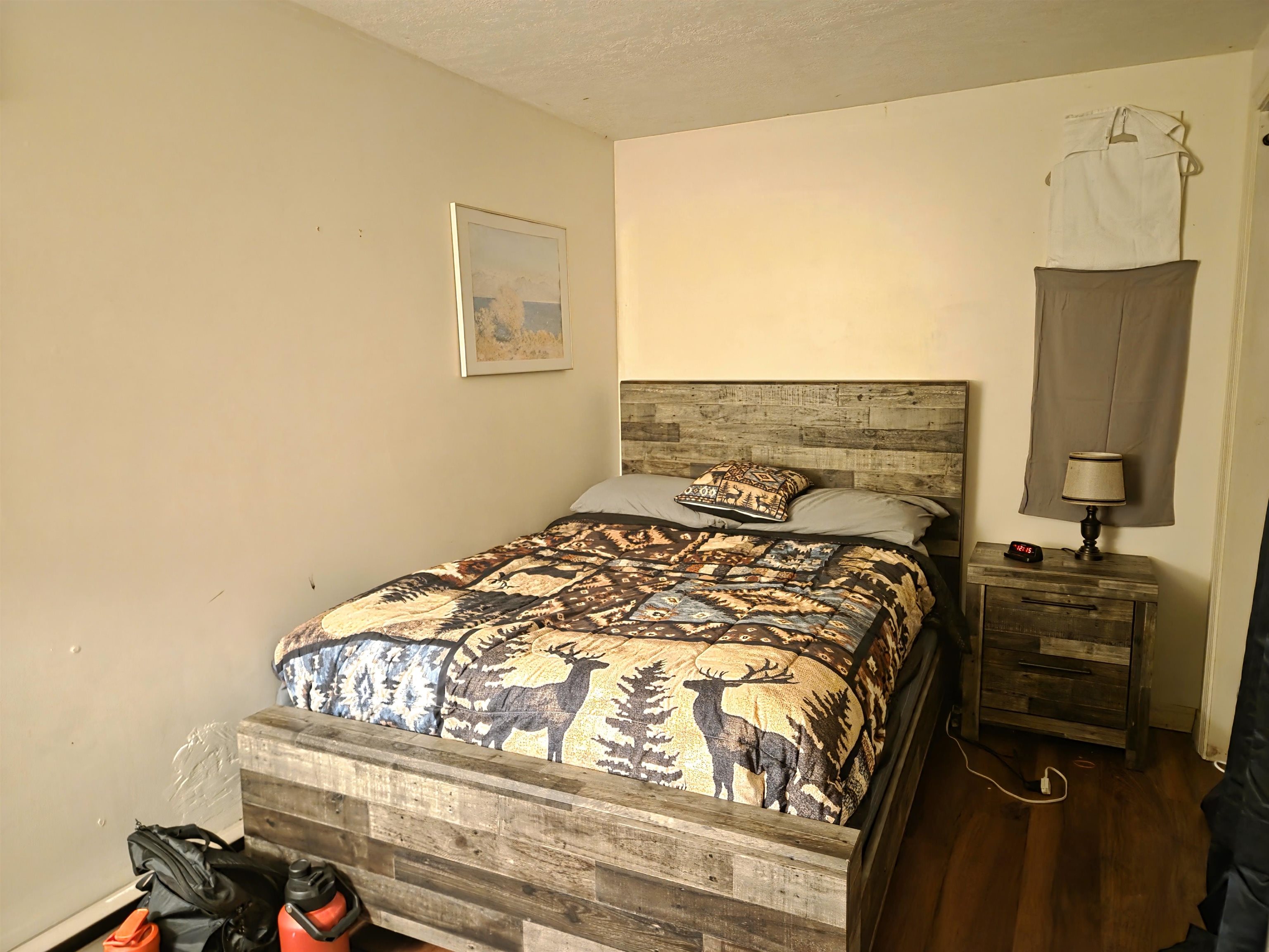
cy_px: 476
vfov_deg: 58.9
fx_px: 843
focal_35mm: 23
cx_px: 634
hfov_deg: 73.9
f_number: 1.8
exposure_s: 1/12
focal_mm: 5.4
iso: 3200
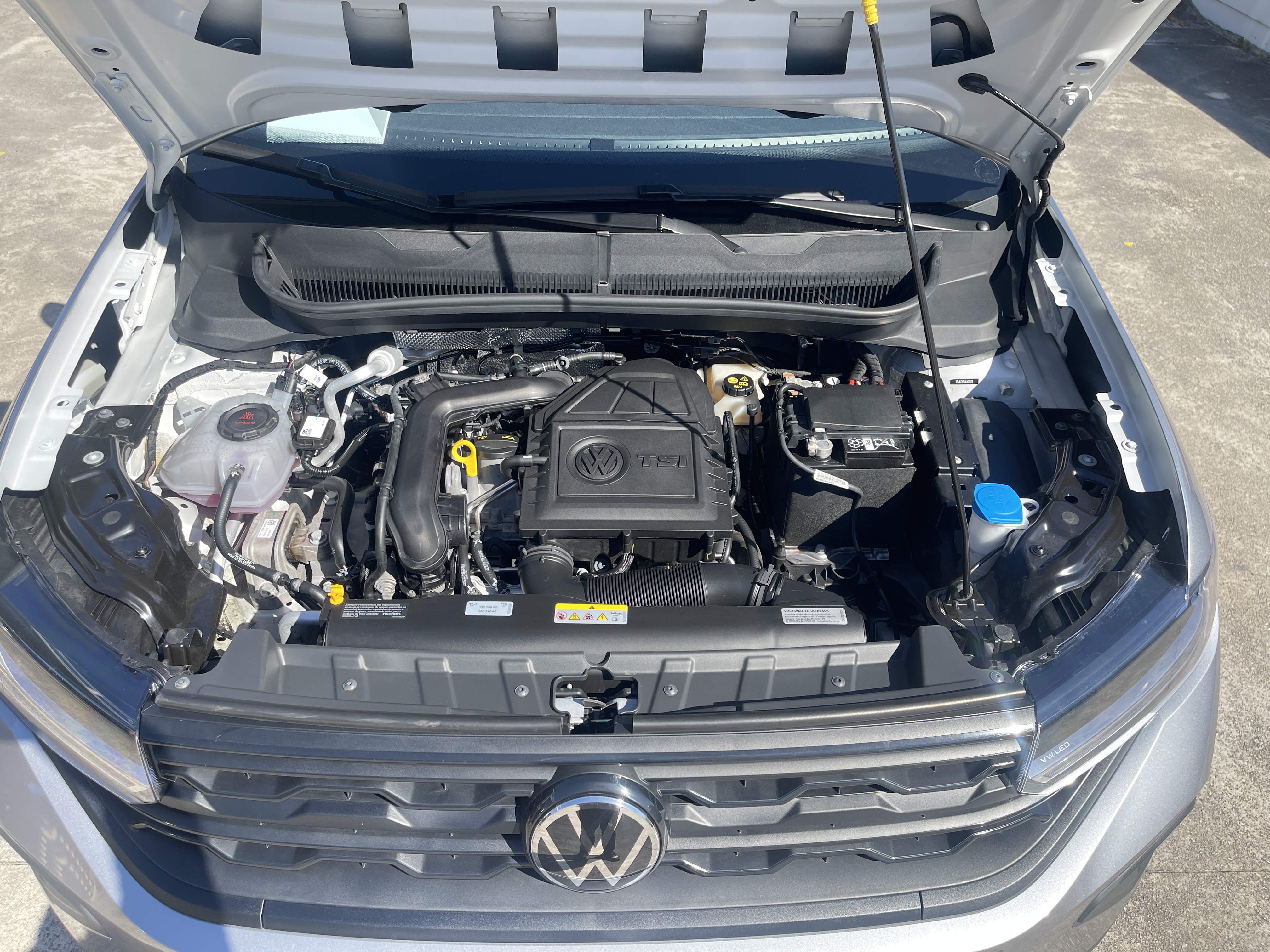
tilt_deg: -39.1
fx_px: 917
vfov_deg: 54.9
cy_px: 476
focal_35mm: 25
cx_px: 635
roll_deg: -1.8
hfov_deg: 69.4
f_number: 1.6
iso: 32
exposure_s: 1/969
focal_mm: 5.1
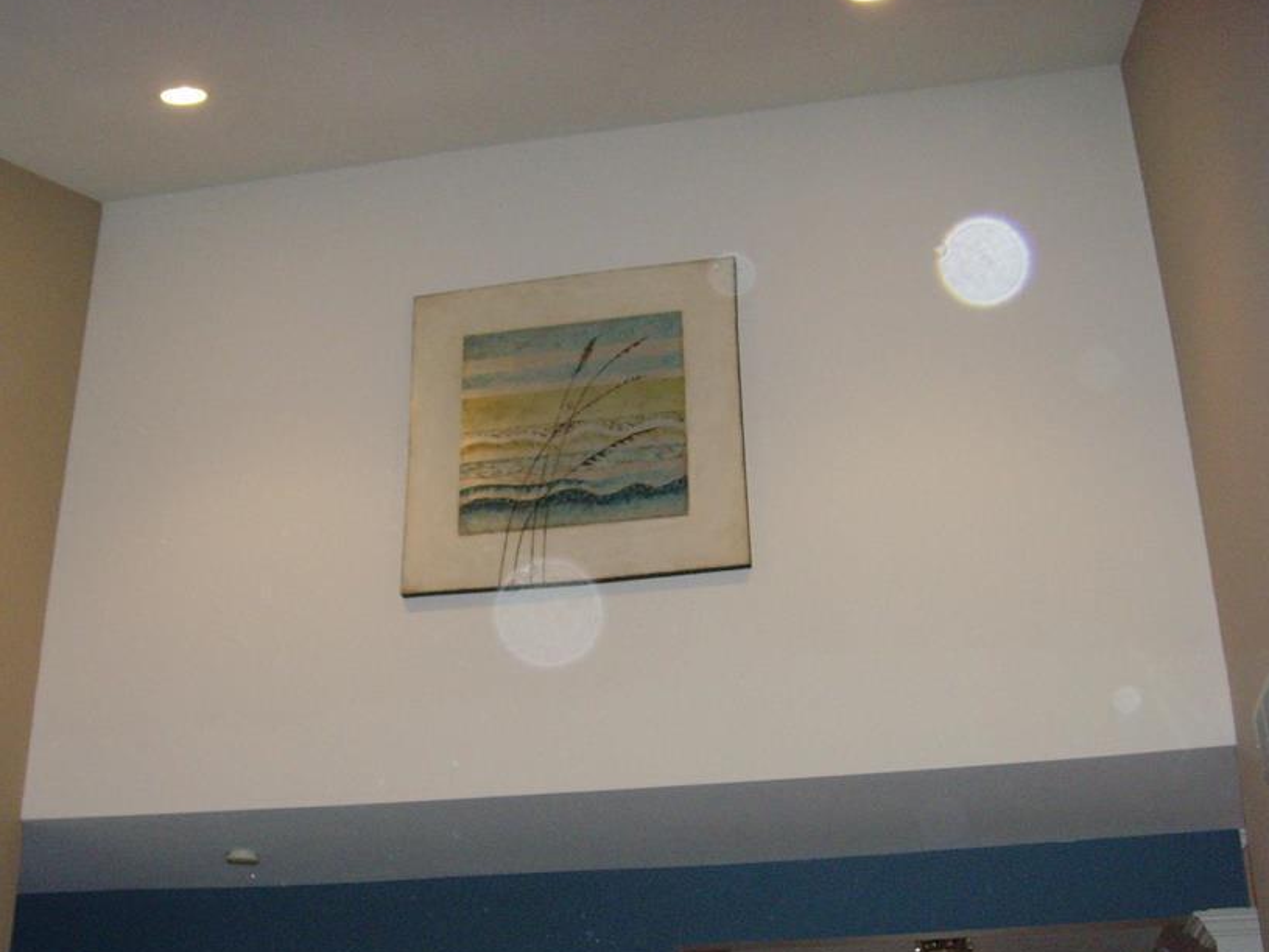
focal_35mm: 49
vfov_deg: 29.6
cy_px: 573
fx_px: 1796
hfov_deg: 38.8
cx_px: 522
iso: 240
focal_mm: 6.6
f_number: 3.5
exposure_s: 1/45
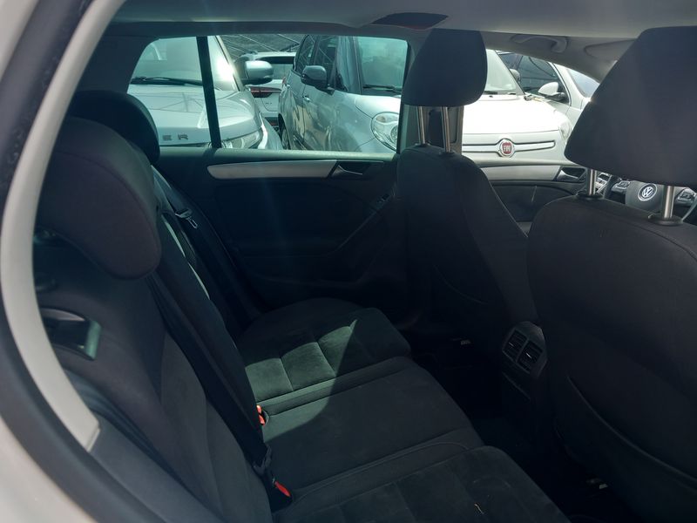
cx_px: 348
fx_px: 544
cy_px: 262
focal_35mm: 27
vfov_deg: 51.4
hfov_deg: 65.3
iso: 32
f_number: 1.8
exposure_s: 1/100
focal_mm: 4
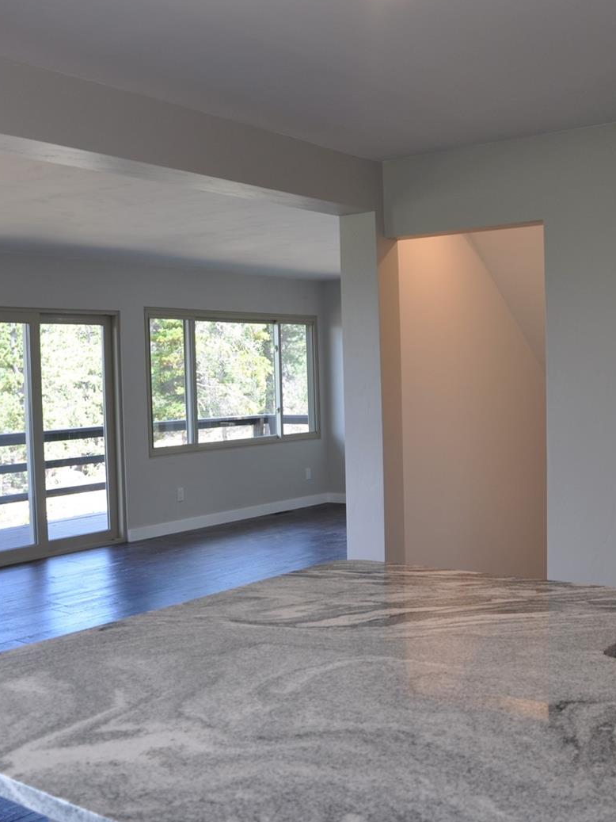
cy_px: 411
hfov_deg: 35.9
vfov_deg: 46.8
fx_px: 949
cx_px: 283
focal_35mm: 40
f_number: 6.3
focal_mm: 18
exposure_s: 1/40
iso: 200
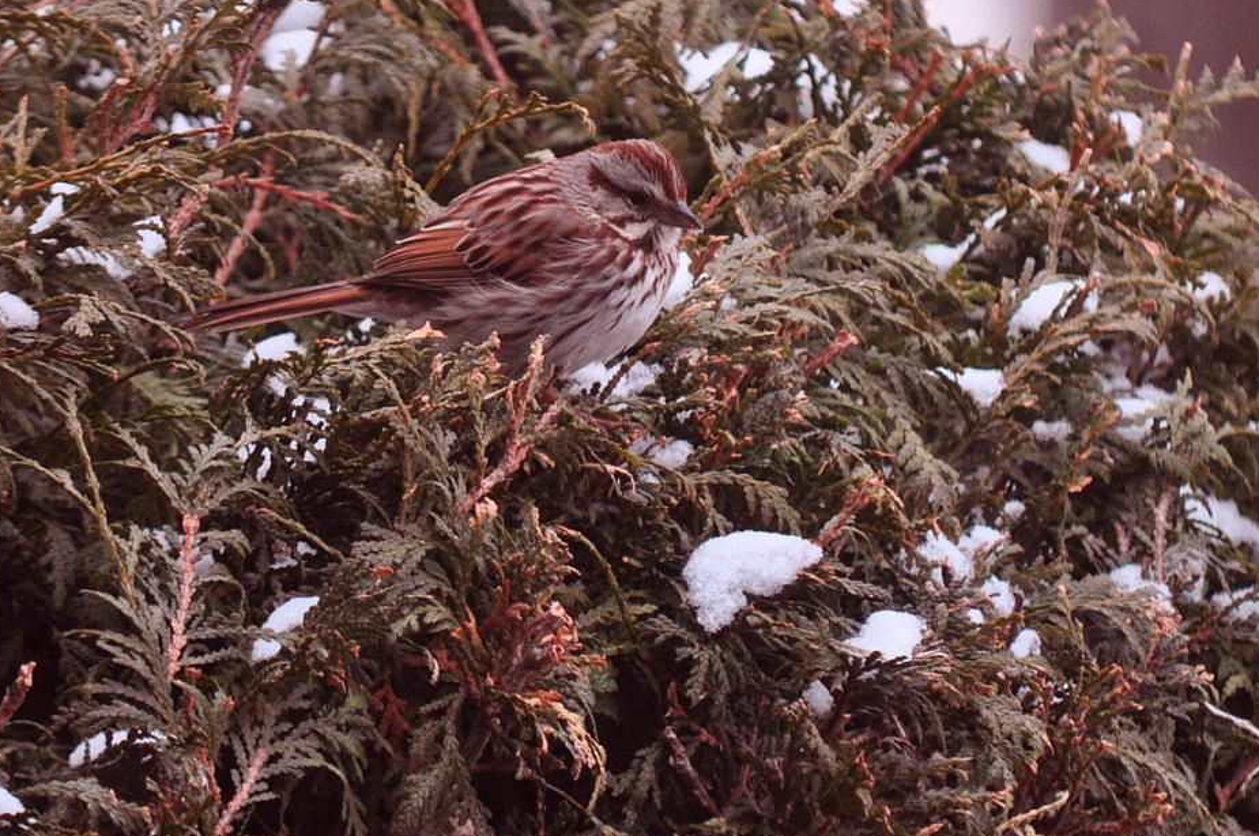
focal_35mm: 519
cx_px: 622
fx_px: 18125
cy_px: 284
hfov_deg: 4.0
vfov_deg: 2.6
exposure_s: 1/500
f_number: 5.6
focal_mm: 200
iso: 900
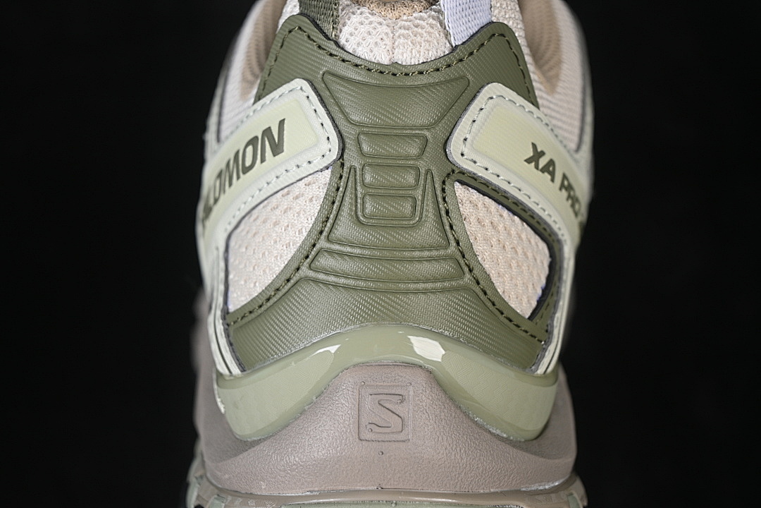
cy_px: 254
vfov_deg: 18.2
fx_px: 1585
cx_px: 380
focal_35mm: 75
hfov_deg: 27.0
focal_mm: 50
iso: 160
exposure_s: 1/80
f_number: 7.1
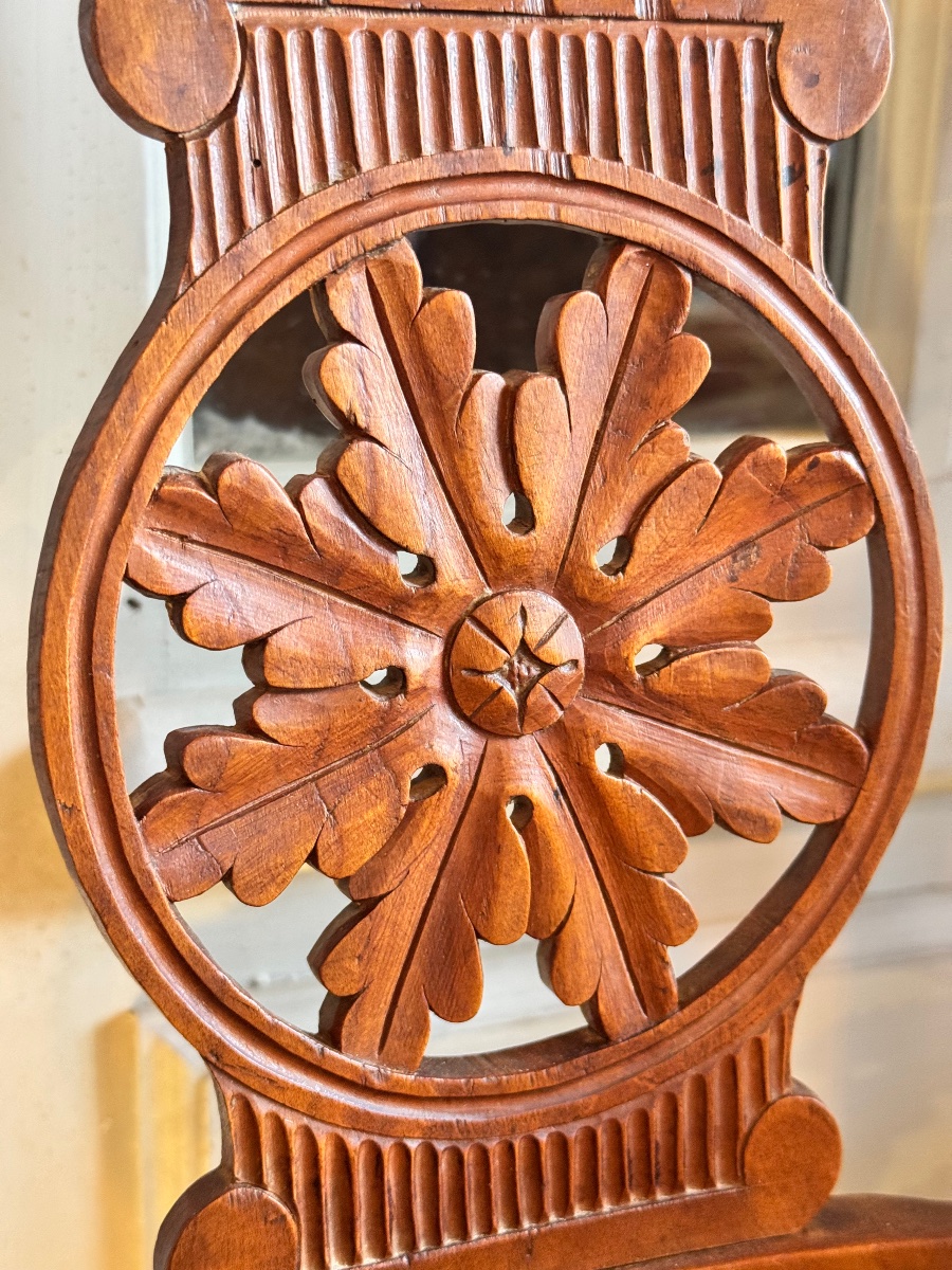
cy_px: 635
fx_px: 1760
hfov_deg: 30.3
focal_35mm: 48
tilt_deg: -16.6
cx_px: 476
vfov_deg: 39.7
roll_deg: -0.5
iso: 320
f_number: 1.78
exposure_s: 1/33
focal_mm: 6.76
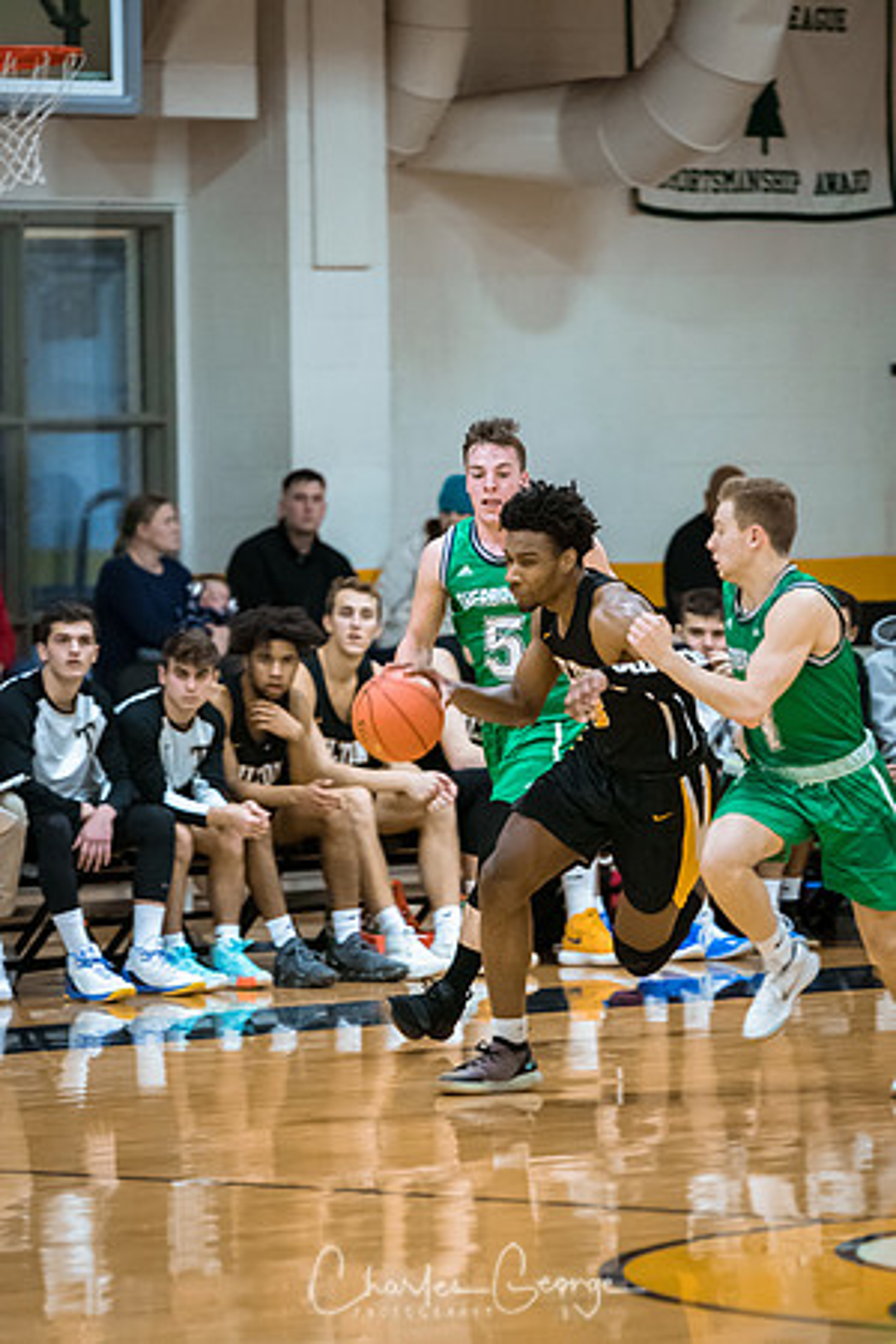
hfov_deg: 5.4
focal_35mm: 255
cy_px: 672
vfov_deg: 8.1
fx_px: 9519
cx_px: 448
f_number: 2.8
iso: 3200
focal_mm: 170
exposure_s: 1/400
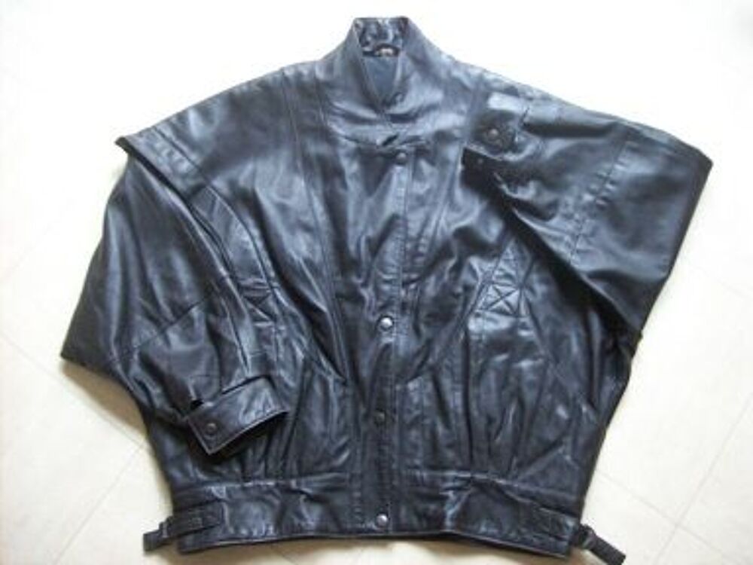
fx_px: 783
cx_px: 376
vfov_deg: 39.7
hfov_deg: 51.4
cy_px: 282
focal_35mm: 36
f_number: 2.7
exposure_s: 1/8
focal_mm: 6
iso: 200
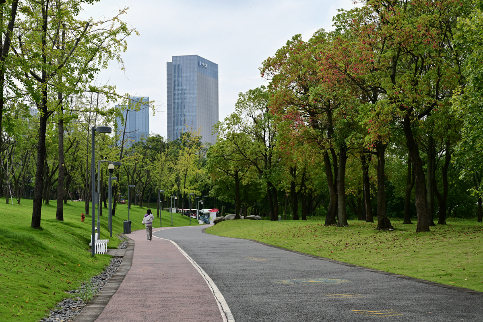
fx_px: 832
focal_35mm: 62
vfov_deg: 21.9
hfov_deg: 32.4
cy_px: 161
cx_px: 242
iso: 125
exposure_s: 1/250
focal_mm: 62
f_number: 8
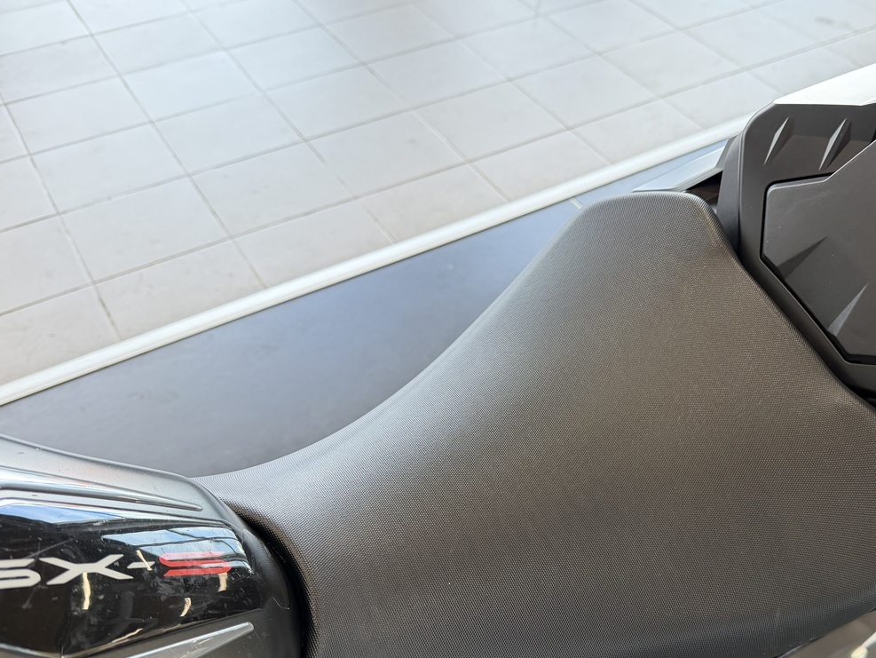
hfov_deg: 51.7
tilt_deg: -47.6
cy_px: 437
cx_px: 575
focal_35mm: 35
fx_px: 886
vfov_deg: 40.2
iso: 200
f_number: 1.78
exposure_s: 1/126
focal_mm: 6.76
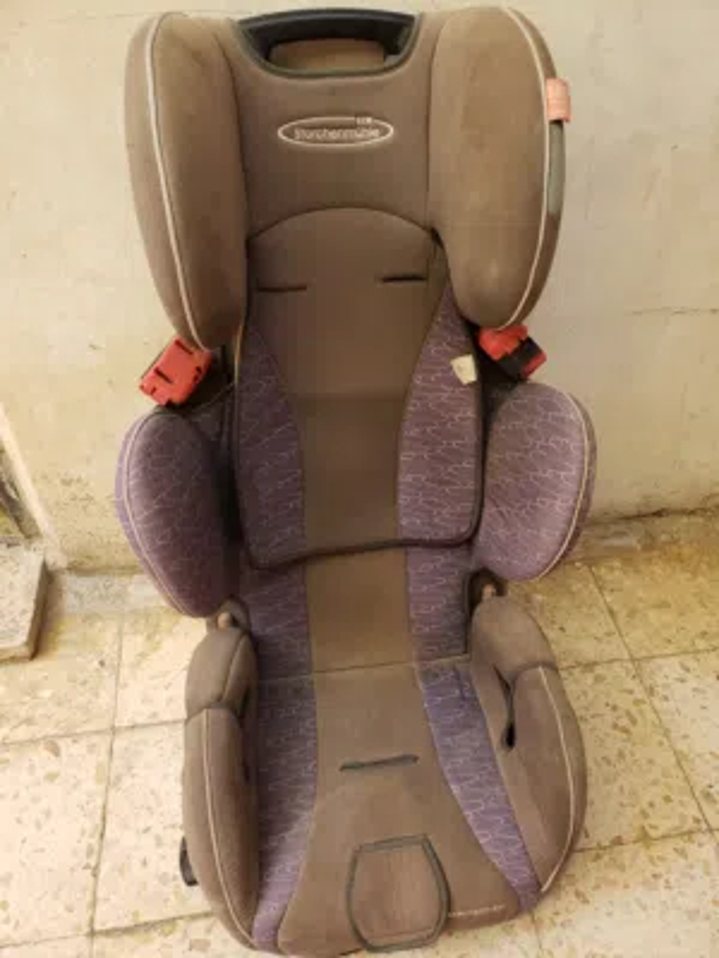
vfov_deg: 67.3
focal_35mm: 26
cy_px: 479
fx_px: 720
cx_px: 360
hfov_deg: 53.1
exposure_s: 1/60
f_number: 2.4
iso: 200
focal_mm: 4.3
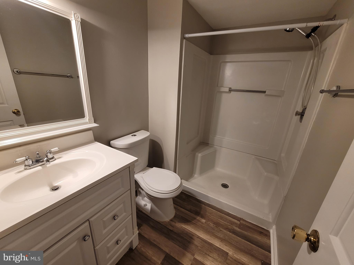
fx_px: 133
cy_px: 132
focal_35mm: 13
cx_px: 177
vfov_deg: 89.9
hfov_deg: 106.2
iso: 125
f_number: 2.2
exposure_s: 1/60
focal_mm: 2.2
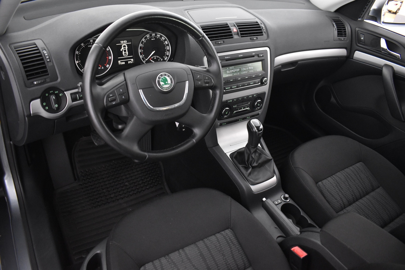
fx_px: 304
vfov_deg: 47.9
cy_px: 135
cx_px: 202
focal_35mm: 27
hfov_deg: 67.4
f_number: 3.5
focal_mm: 18
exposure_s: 1/25
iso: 3200
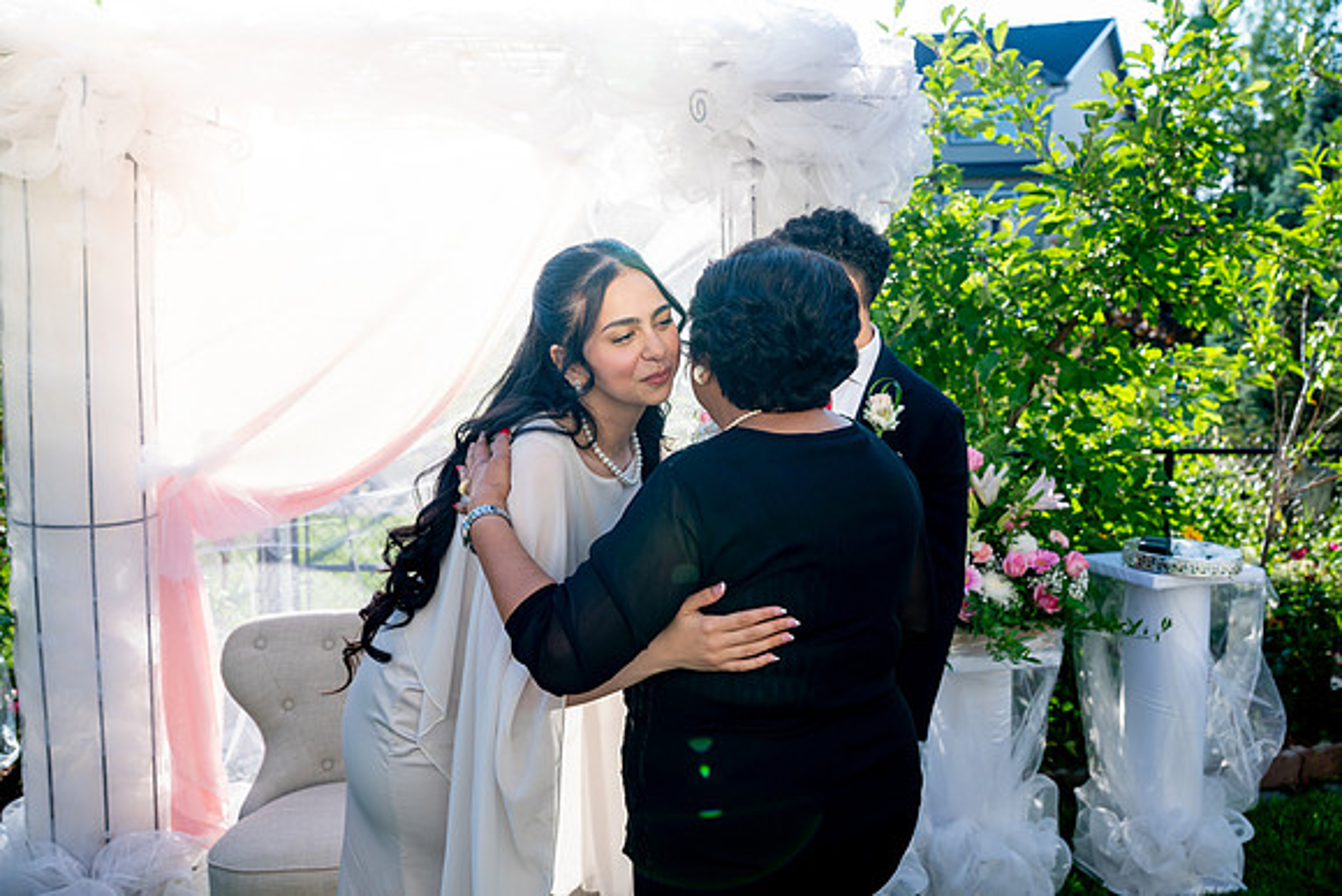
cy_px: 448
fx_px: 1044
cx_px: 671
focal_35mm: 28
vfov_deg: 46.4
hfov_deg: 65.5
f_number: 3.5
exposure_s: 1/500
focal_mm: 28
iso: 200
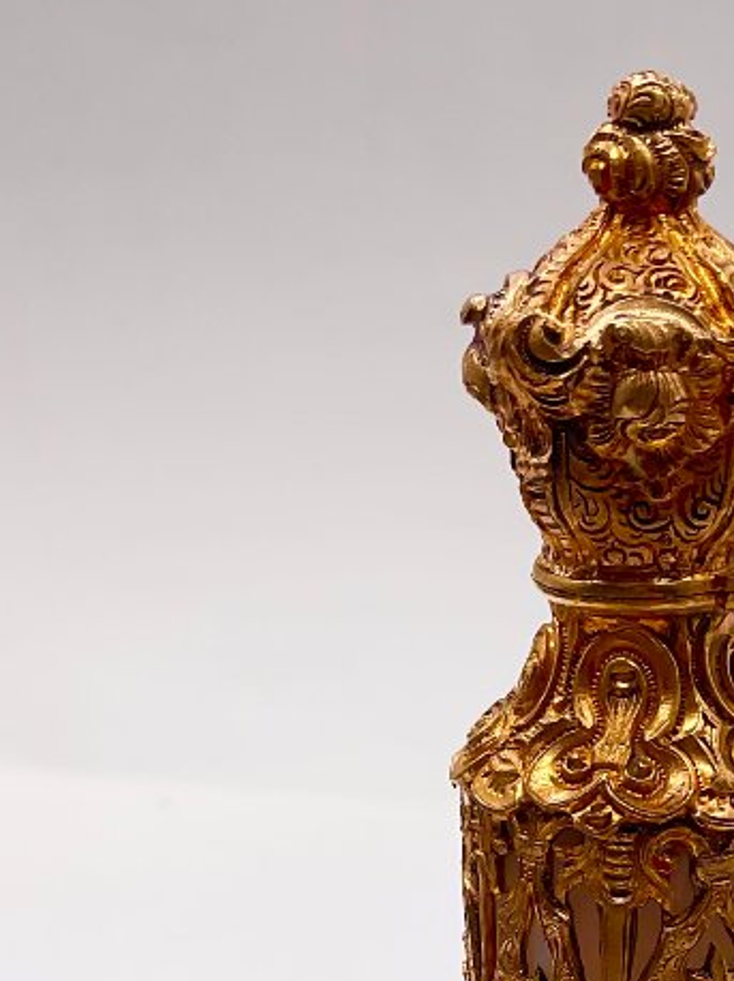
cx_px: 552
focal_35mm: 76
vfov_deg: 23.9
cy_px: 1097
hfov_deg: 19.2
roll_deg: -0.1
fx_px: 2151
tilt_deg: -27.7
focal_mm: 3
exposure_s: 1/473
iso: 16
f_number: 1.8
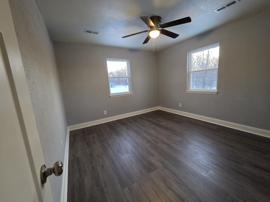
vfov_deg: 89.9
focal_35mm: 13
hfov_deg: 106.2
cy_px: 101
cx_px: 135
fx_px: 101
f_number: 1.9
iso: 500
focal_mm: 2.2
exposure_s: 1/60
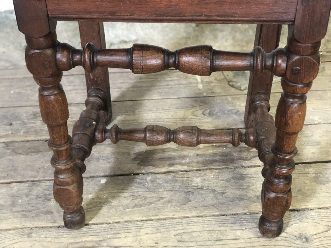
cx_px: 166
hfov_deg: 36.8
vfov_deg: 28.0
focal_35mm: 52
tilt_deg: -39.2
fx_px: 497
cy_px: 124
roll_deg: +1.3
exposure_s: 1/17
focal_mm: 6
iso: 160
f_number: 2.4
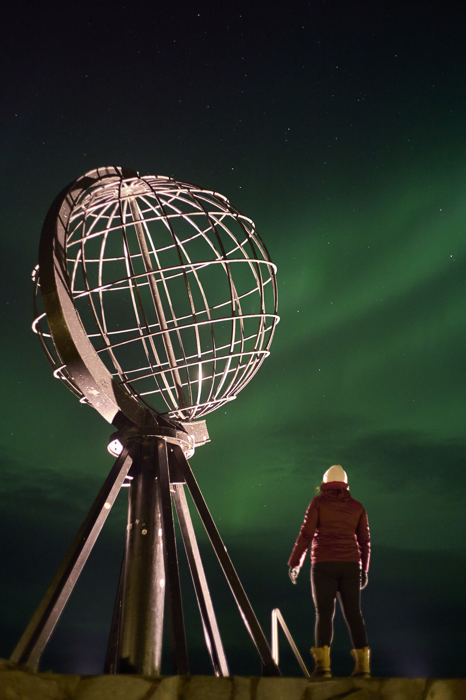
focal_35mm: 35
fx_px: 680
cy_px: 350
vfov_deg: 54.4
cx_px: 233
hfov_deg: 37.9
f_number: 11
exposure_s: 1/2.5
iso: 12500
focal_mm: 35
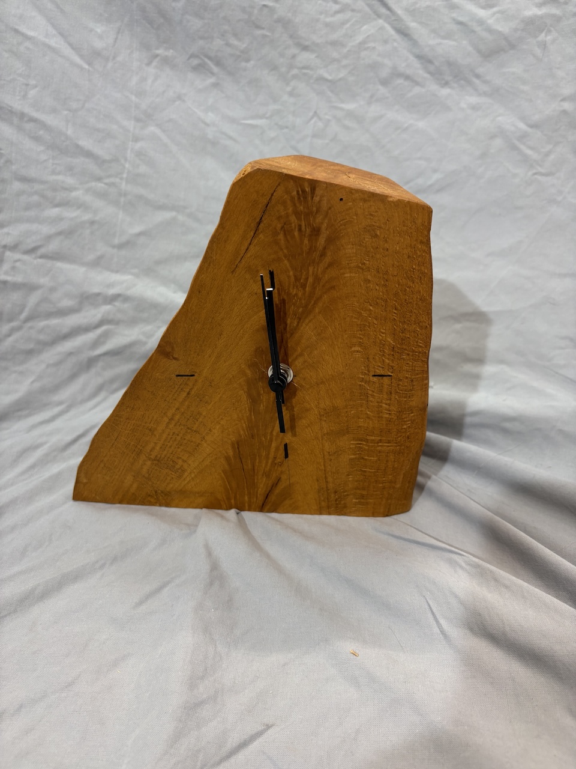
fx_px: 577
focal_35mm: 26
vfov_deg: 67.3
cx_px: 288
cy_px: 384
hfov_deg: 53.1
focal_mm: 5.96
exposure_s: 1/100
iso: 100
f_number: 1.6
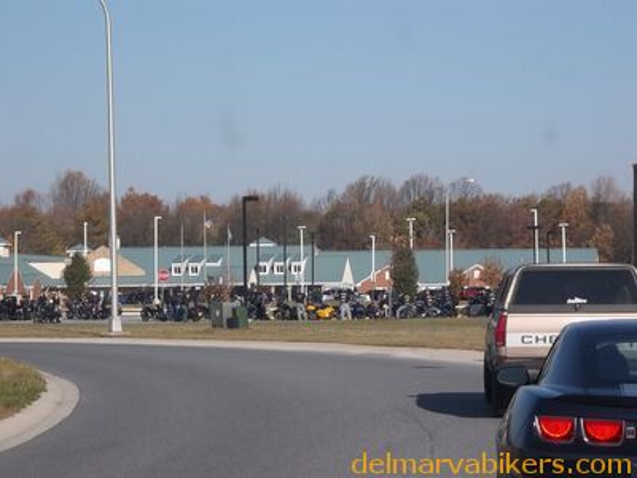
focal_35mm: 117
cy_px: 239
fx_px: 2153
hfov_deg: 16.8
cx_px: 318
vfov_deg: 12.7
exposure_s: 1/400
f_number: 5.4
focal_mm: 21
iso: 80
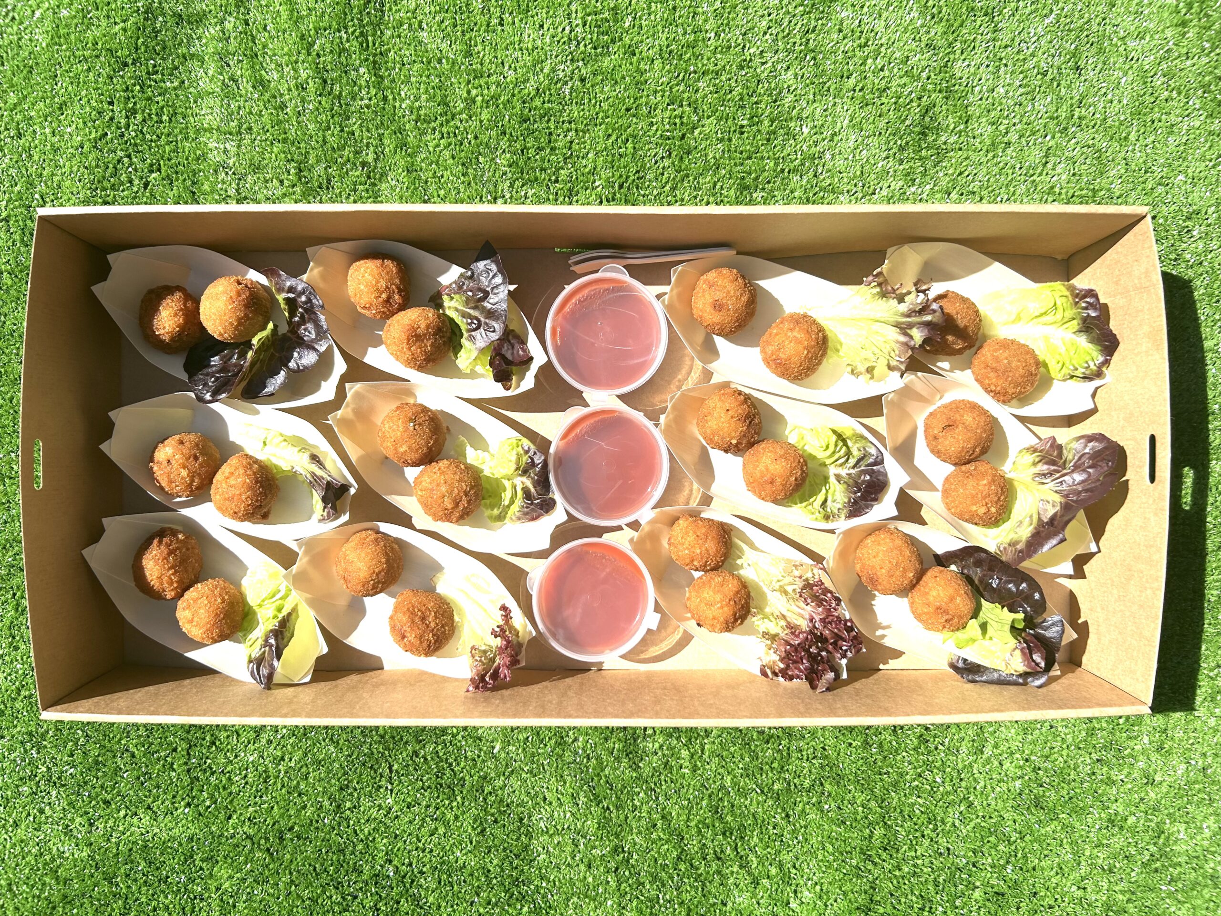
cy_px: 458
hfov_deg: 67.3
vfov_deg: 53.1
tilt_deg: -89.0
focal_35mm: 26
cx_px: 610
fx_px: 917
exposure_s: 1/4831
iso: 50
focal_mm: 5.7
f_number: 1.5
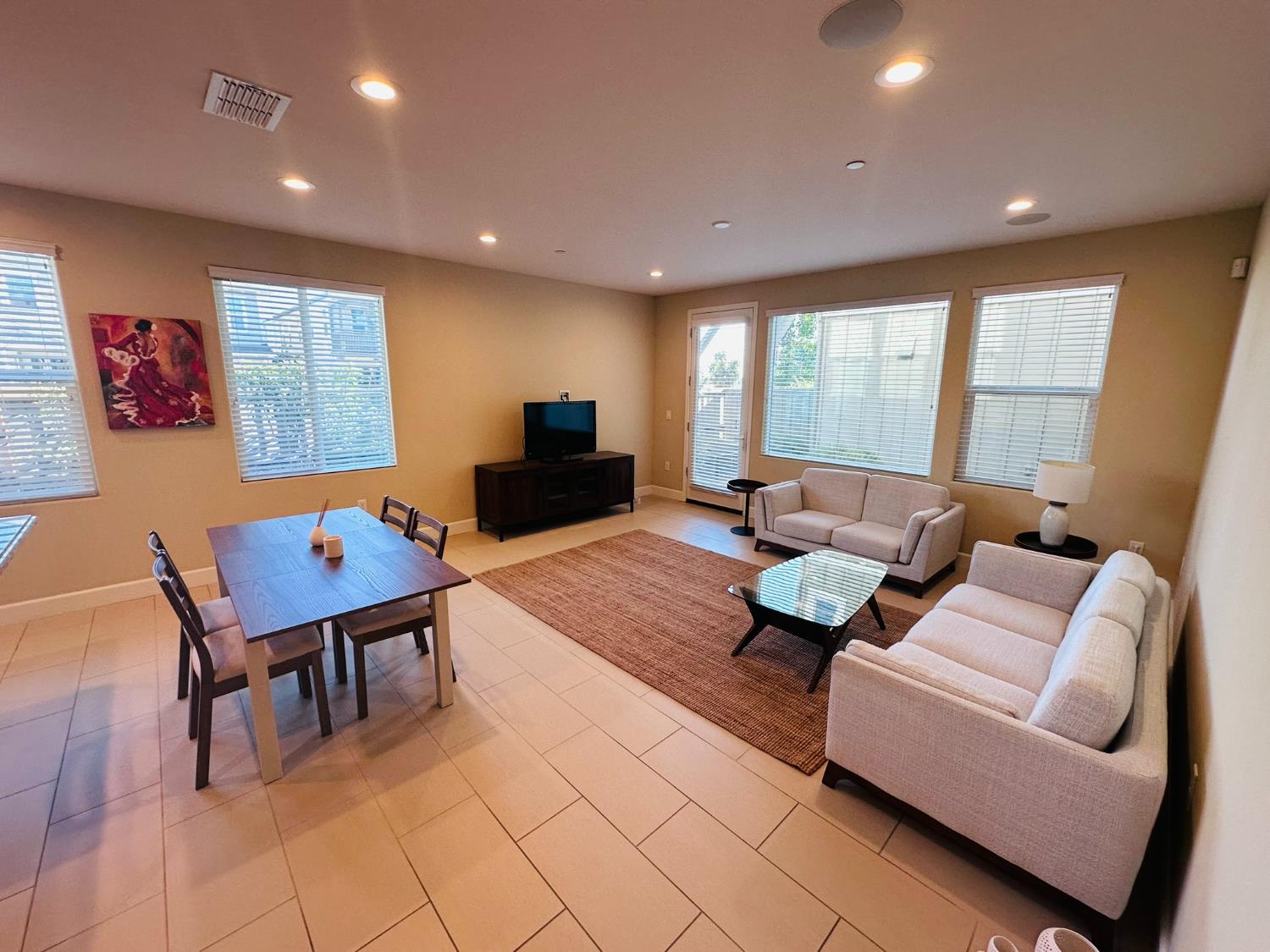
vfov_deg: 85.7
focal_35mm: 14
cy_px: 476
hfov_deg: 102.1
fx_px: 514
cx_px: 635
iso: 125
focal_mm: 2.22
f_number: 2.2
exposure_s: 1/120
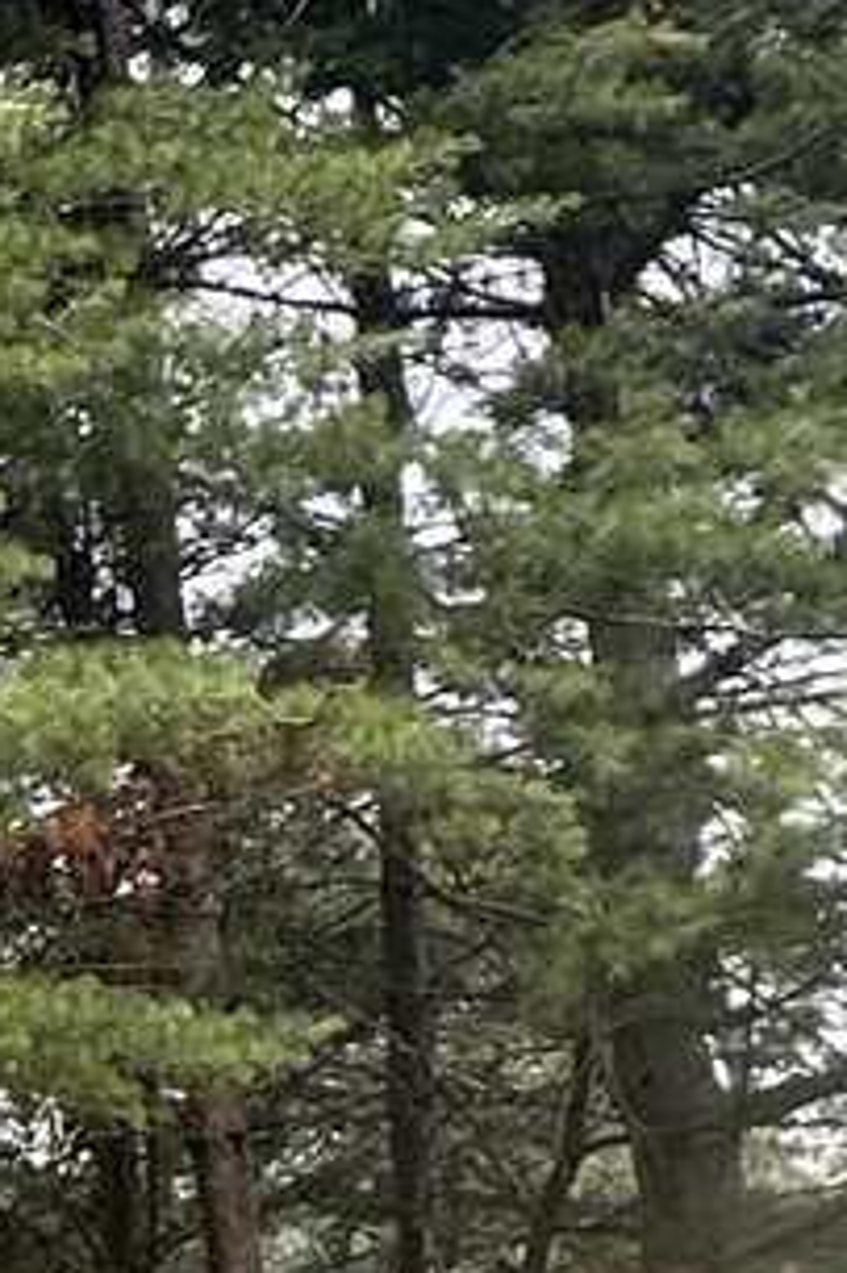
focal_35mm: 110
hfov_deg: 9.8
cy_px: 993
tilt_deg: +7.0
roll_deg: -0.7
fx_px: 3886
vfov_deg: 18.4
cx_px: -1623
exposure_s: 1/194
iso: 40
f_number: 2.2
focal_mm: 2.22
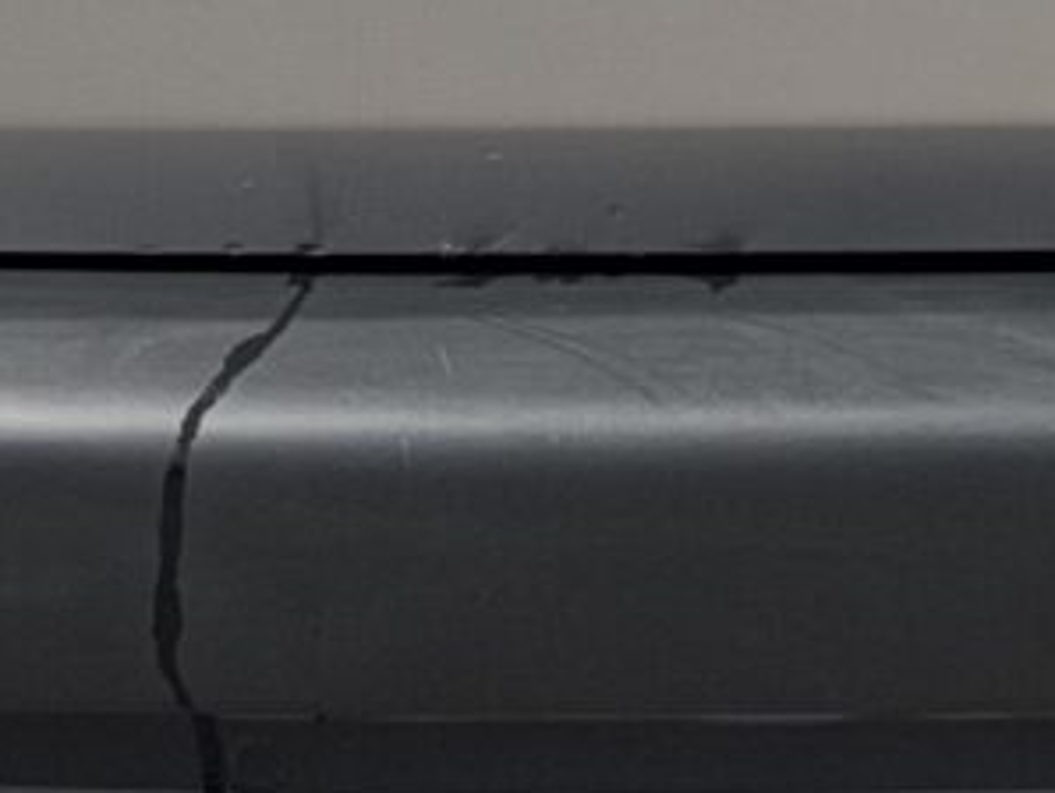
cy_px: -775
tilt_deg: -8.4
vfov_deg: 4.7
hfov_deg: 6.4
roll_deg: -2.9
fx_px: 9425
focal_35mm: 309
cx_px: 1409
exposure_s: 1/6536
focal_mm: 6.76
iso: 100
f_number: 1.78
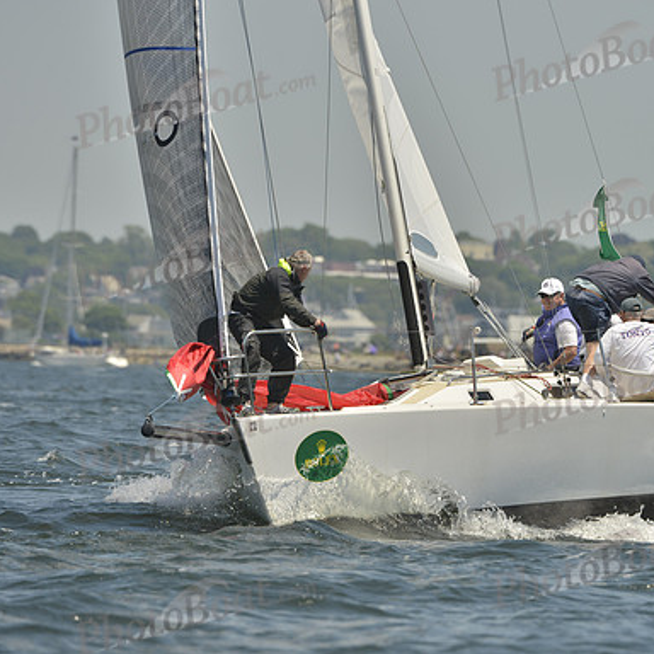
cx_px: 405
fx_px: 10965
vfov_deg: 3.4
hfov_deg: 3.4
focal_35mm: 513
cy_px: 326
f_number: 8
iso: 280
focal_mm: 400
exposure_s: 1/1250
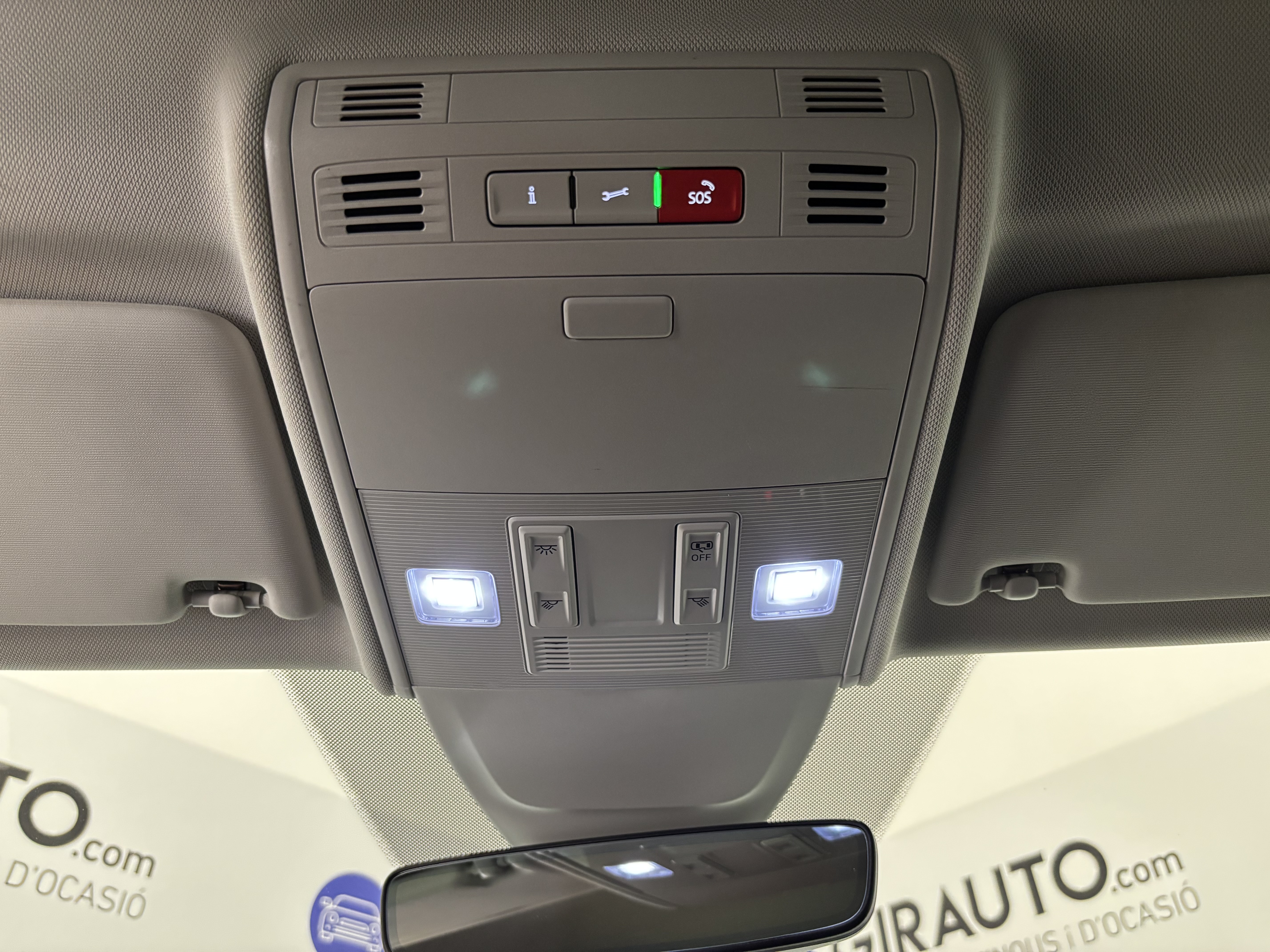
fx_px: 954
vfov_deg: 53.1
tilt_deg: +44.4
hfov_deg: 67.3
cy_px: 476
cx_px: 635
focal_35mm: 26
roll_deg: +1.0
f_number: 1.6
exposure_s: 1/50
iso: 500
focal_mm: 5.96
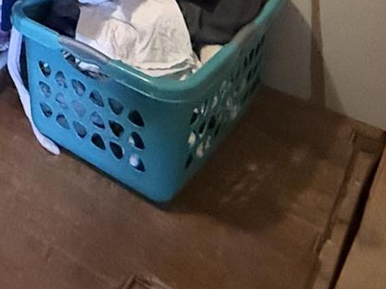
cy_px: -350
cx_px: -86
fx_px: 725
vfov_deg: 15.6
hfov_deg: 26.3
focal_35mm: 65
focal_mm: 2.22
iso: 1250
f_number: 2.2
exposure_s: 1/60
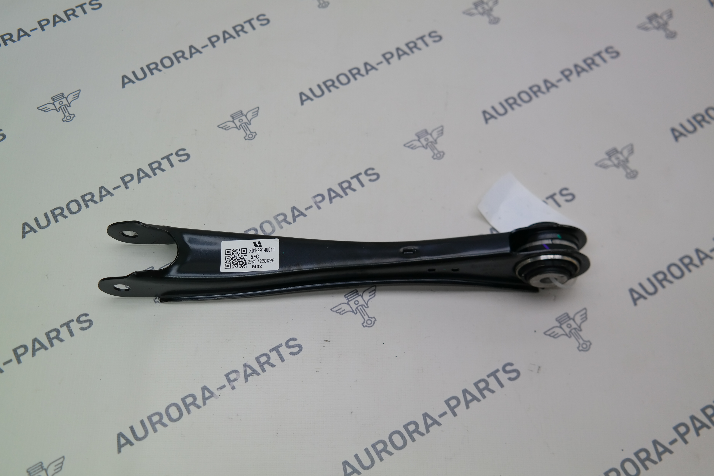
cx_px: 357
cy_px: 237
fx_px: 734
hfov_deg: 51.9
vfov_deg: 35.9
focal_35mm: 37
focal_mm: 24
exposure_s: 1/100
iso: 100
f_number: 4
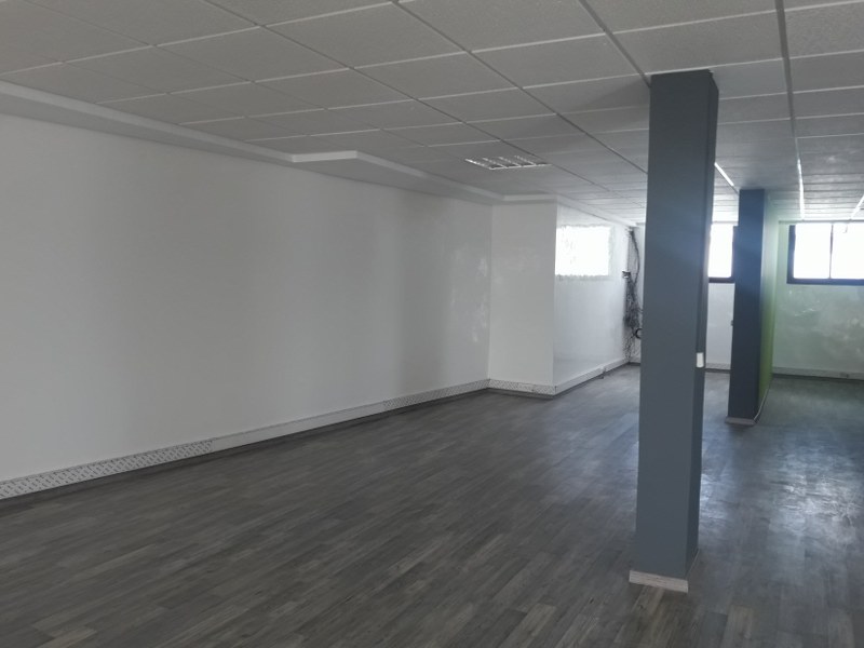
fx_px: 699
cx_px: 432
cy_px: 324
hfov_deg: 63.4
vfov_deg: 49.7
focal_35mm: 28
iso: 50
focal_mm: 3.7
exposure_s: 1/50
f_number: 1.9
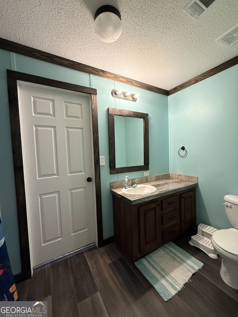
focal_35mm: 14
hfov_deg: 85.7
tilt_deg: -1.1
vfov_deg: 102.1
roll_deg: +1.3
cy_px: 158
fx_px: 128
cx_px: 119
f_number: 2.2
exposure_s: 1/120
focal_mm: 2.22
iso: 400
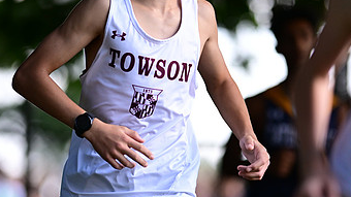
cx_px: 170
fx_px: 4996
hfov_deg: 4.0
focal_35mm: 537
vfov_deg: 2.3
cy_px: 102
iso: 1250
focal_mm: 300
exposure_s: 1/2500
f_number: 2.8
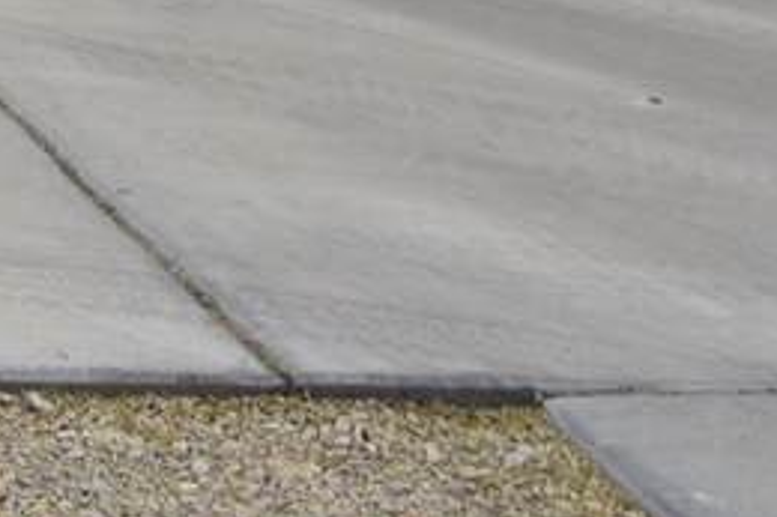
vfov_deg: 9.2
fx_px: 2869
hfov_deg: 13.1
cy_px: -749
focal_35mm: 133
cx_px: -840
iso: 100
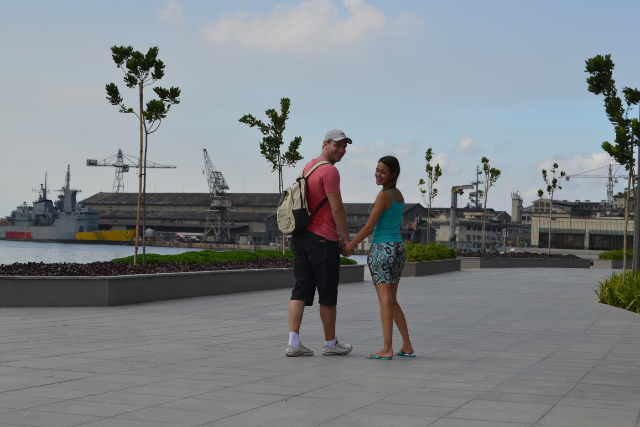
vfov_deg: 20.9
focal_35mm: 65
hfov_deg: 30.9
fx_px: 1156
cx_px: 285
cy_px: 198
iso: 100
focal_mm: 38
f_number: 7.1
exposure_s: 1/200
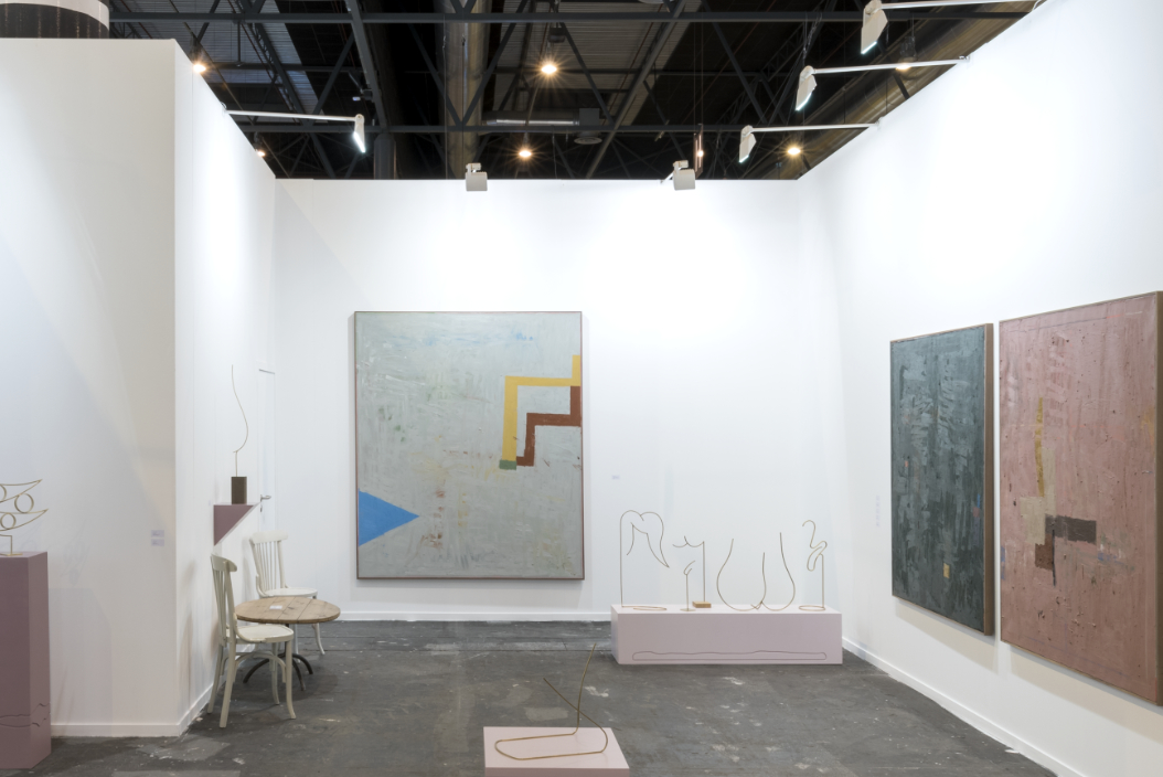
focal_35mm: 27
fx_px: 873
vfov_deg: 47.9
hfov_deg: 66.4
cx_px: 439
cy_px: 438
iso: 64
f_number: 16
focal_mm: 19
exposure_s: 2
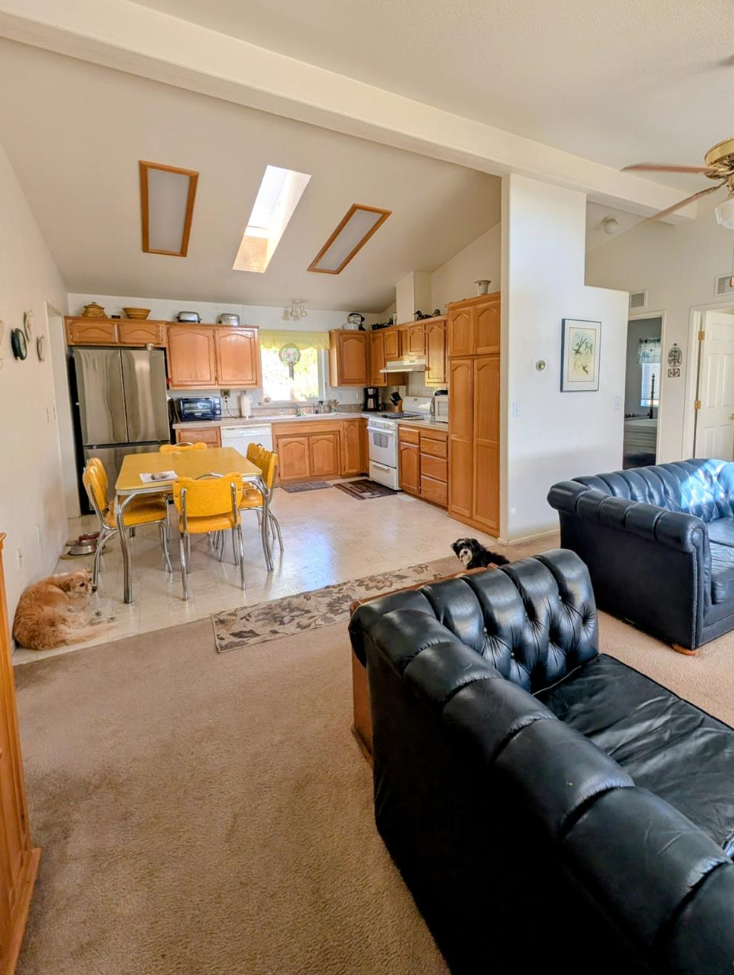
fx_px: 395
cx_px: 423
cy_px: 429
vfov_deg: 101.5
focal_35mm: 14
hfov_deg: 85.2
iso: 72
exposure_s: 1/150
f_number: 1.7
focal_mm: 2.02
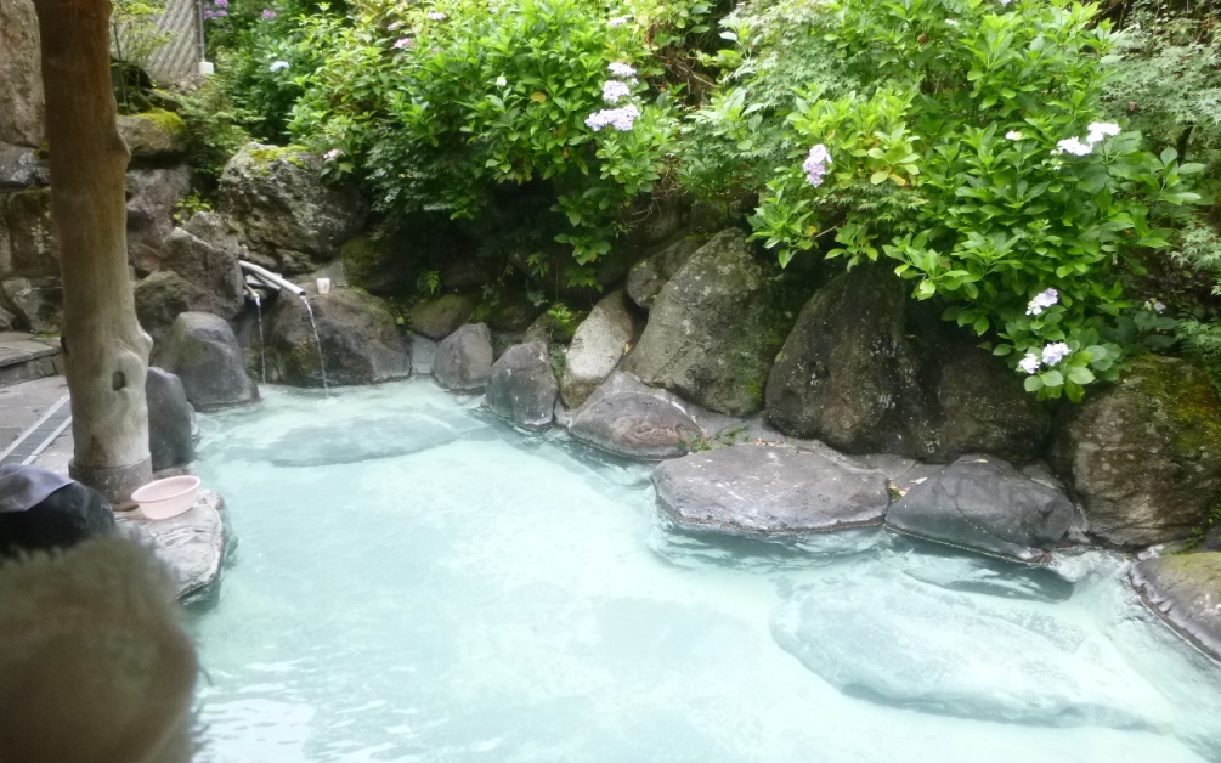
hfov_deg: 68.4
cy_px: 334
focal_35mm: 27
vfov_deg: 45.9
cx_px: 604
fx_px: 898
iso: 160
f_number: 3.9
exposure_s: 1/60
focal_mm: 4.5
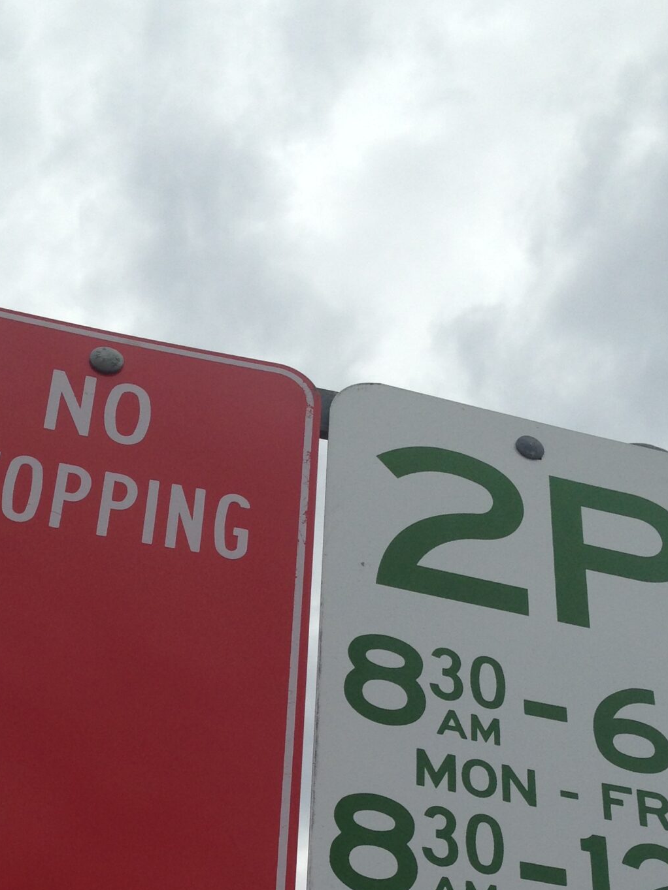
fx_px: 1596
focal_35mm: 62
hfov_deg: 23.6
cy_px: 803
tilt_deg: +30.7
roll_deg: -3.1
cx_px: 242
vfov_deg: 29.9
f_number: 2.4
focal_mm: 4.12
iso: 50
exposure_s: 1/968
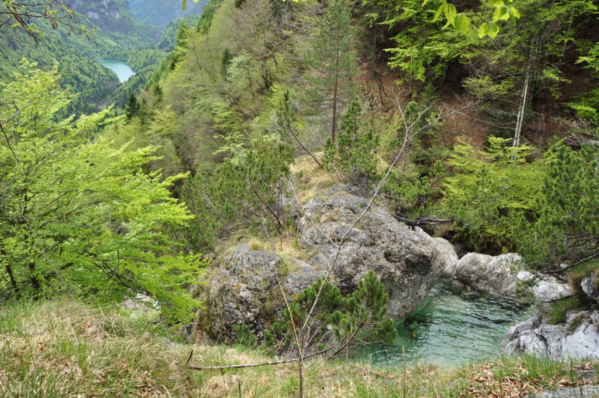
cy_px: 199
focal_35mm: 27
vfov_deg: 47.8
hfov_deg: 67.4
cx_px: 300
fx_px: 449
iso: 320
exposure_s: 1/160
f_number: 7.1
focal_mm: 18
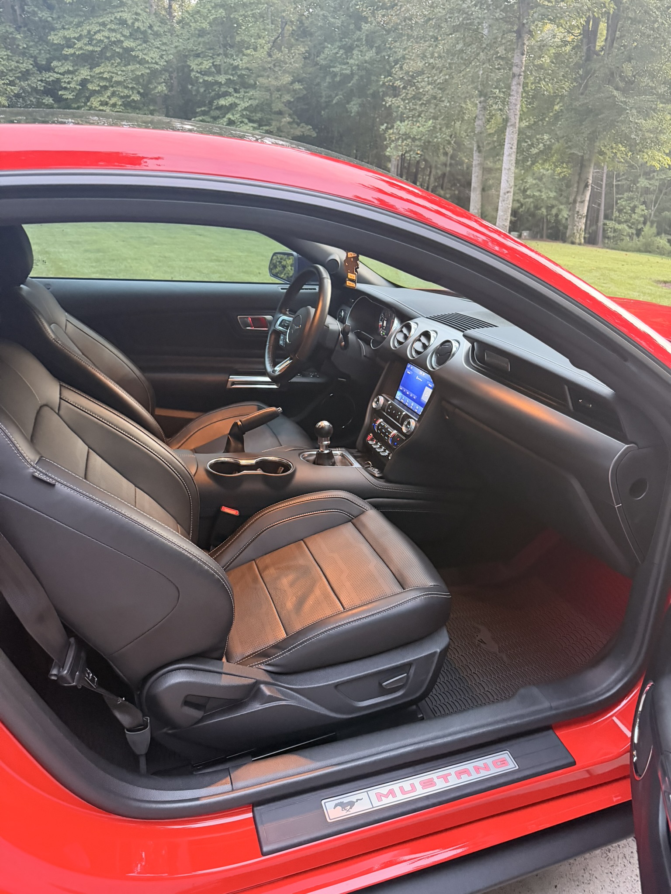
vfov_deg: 71.6
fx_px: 620
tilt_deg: -23.0
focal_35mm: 24
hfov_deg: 56.8
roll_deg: -0.7
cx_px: 336
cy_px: 447
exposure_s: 1/45
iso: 800
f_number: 1.78
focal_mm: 6.76
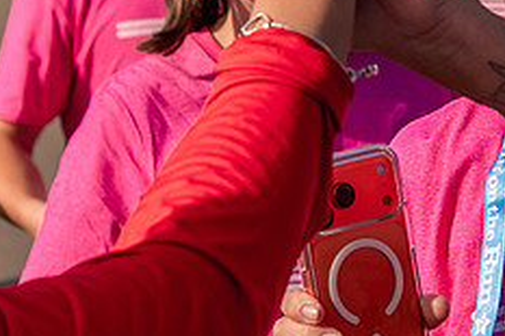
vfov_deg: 5.5
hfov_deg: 8.3
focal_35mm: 248
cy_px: -36
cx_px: 484
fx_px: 3476
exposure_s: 1/1250
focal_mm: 50
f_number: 5
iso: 200
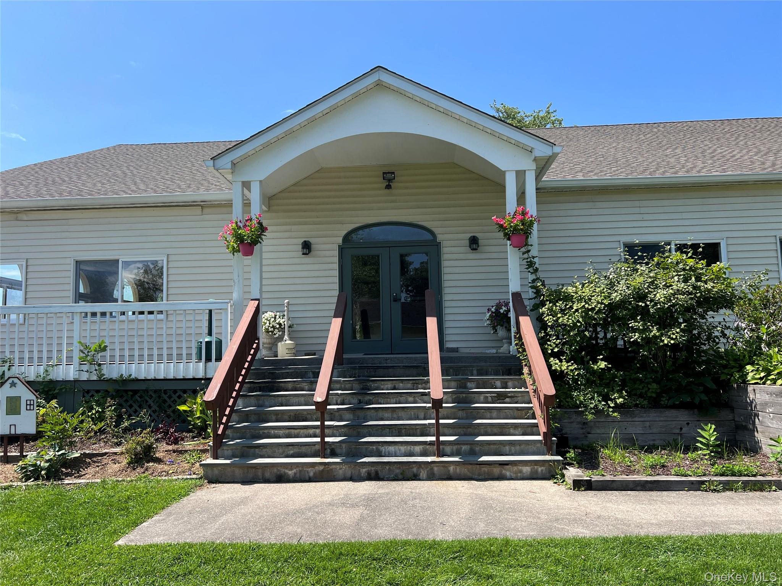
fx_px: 587
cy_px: 293
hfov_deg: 67.3
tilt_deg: +5.9
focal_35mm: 26
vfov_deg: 53.1
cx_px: 391
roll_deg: +2.1
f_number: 1.5
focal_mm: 5.7
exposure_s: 1/2632
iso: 50
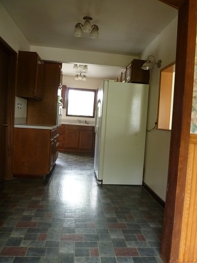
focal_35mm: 28
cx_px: 98
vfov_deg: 63.4
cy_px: 132
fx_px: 212
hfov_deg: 49.8
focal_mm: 5
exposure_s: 1/30
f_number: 3.3
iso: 320
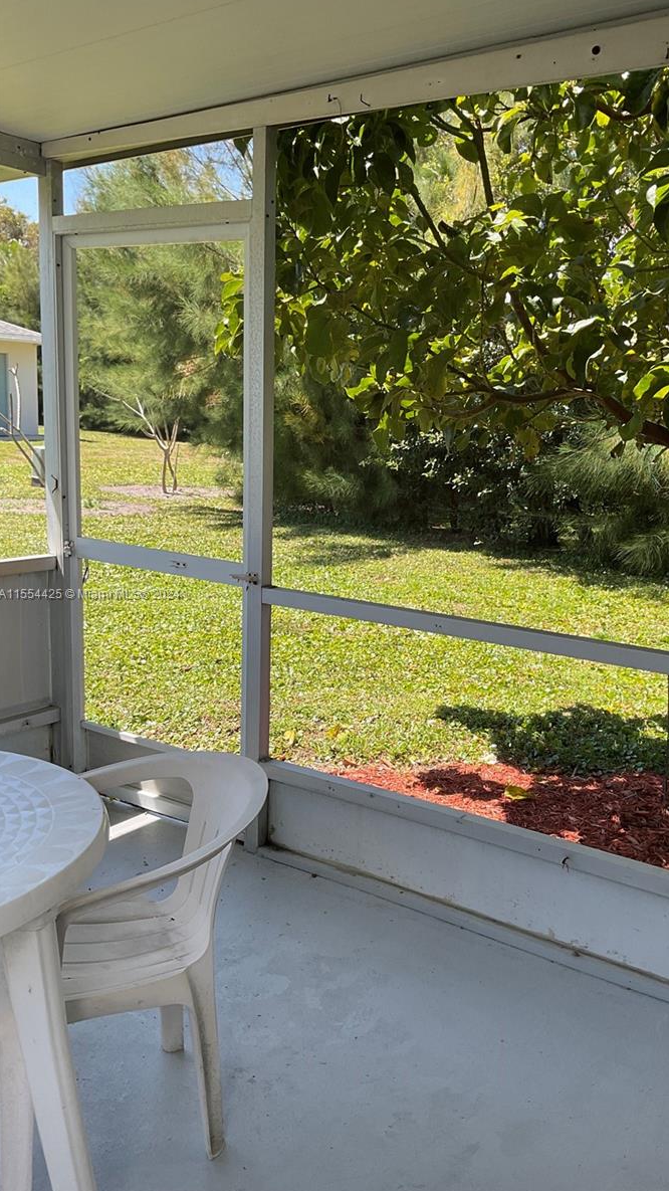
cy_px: 595
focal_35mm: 32
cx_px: 448
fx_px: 1010
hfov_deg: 36.3
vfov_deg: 61.0
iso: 16
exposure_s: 1/268
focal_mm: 3
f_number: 1.8
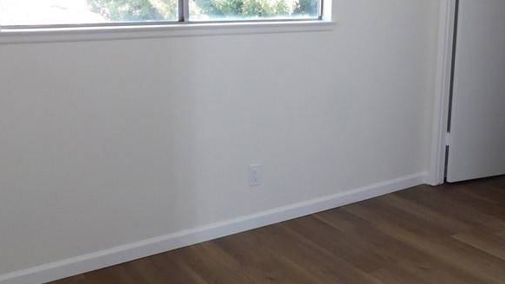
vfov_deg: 27.0
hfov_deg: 46.1
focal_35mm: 44
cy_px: 110
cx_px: 306
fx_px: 589
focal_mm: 4
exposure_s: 1/60
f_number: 3
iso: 125
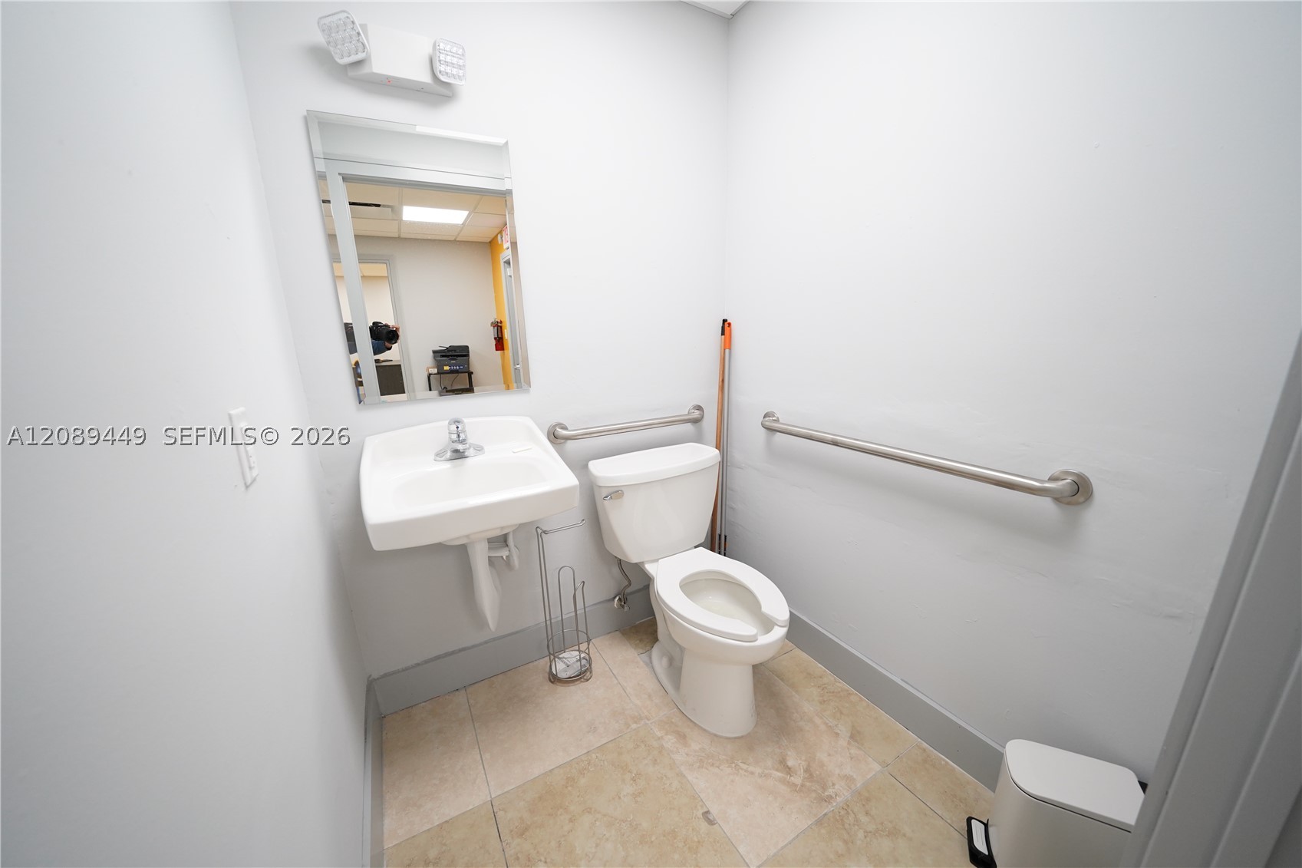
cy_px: 434
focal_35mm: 12
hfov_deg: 112.6
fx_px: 434
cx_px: 651
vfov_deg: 90.0
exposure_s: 1/200
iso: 2000
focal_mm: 12
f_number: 4
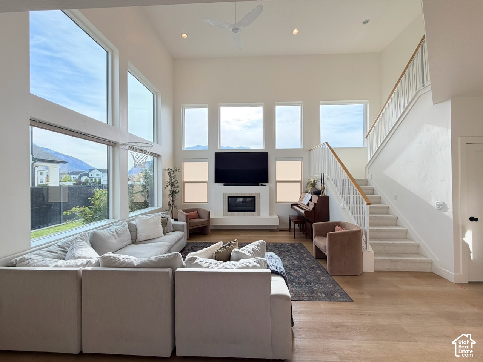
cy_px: 181
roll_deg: -0.1
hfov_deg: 102.1
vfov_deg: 85.7
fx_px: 195
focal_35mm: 14
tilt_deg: +0.3
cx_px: 242
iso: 50
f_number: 2.2
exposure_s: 1/224
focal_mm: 2.22
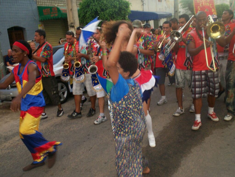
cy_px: 88
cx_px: 118
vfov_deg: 39.7
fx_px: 244
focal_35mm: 36
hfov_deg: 51.4
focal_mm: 5.9
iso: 140
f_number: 4.5
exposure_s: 1/64
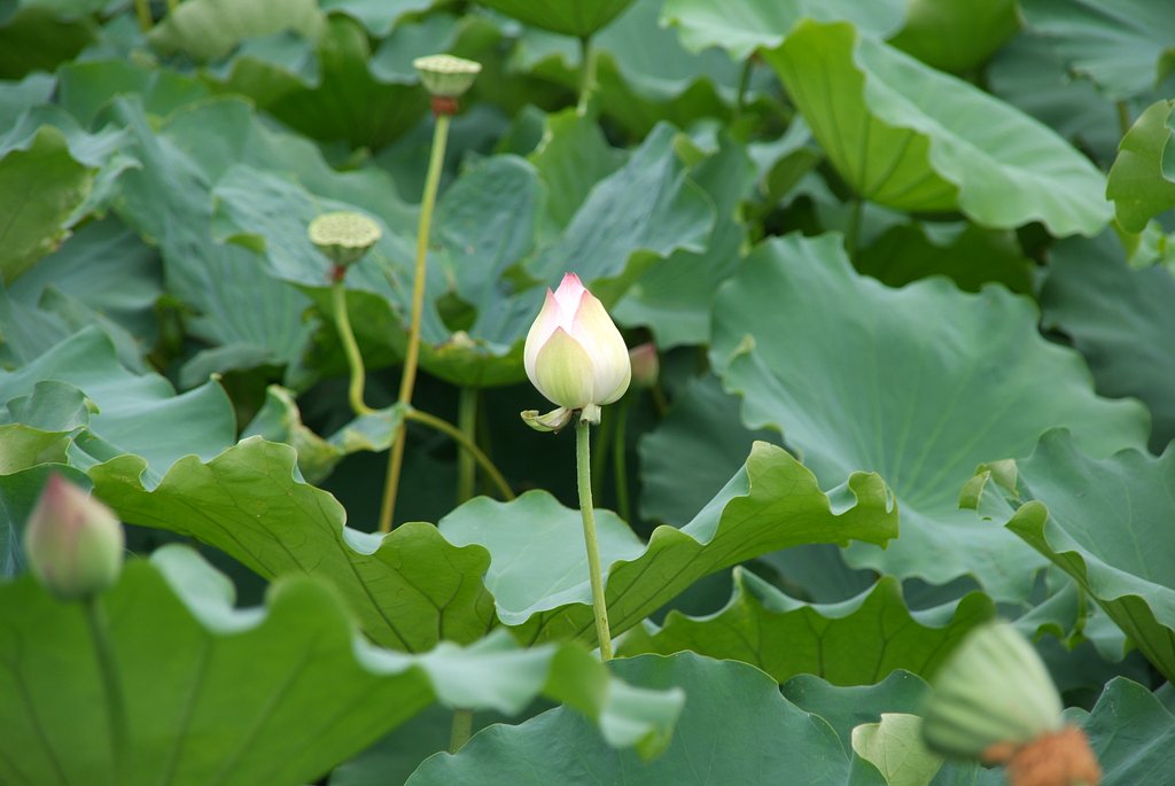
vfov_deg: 4.6
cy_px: 393
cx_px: 588
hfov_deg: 6.9
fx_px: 9801
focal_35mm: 300
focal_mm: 200
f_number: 6.3
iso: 200
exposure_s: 1/180
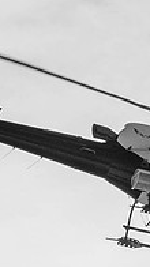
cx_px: 345
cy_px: 192
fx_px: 3407
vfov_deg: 4.5
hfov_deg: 2.5
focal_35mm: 481
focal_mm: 70
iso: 250
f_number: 14
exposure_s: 1/800
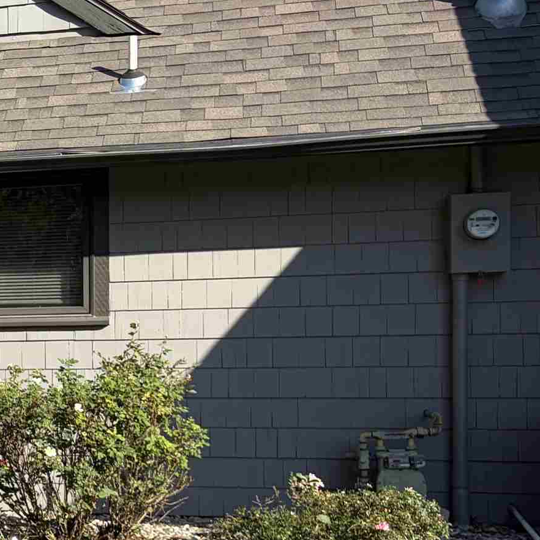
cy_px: 368
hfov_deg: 18.3
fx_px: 1412
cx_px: -345
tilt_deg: -0.8
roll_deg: +1.1
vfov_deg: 21.6
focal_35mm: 80
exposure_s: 1/2075
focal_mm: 5.96
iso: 50
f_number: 1.6
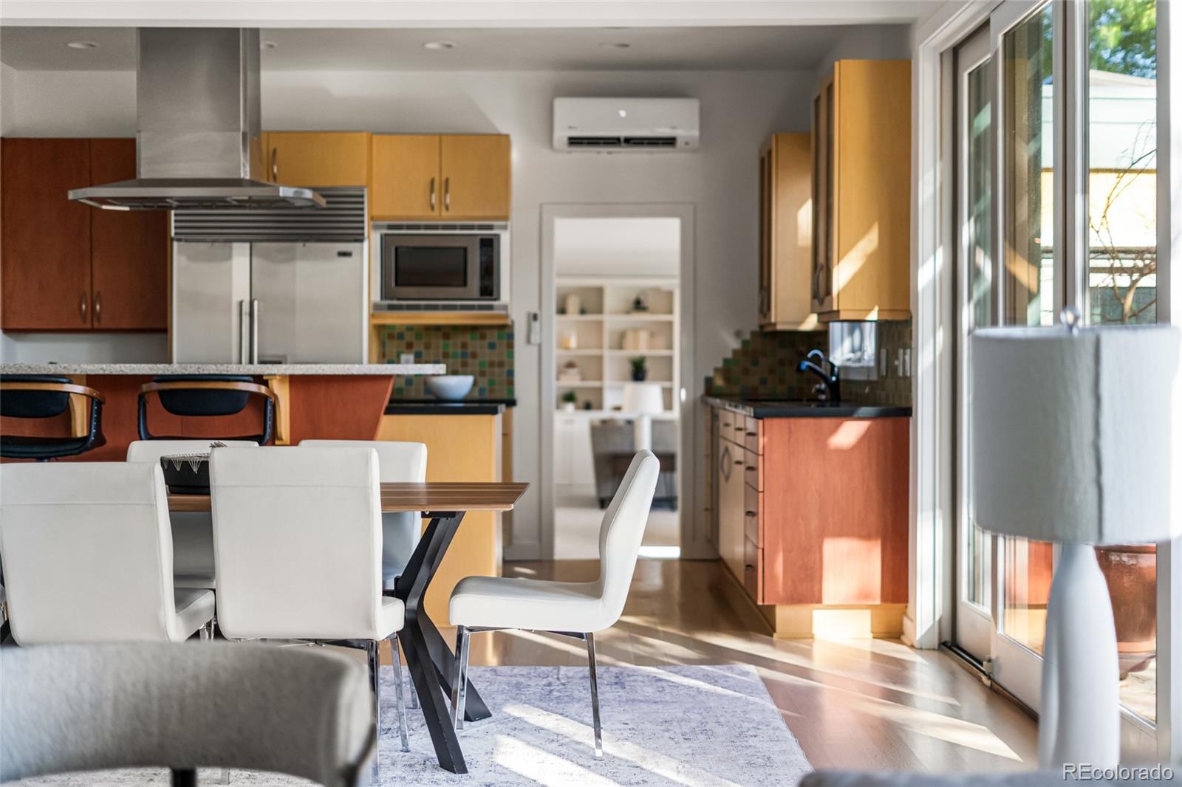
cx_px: 591
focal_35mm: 50
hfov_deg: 39.6
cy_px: 394
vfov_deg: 27.0
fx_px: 1641
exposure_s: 1/400
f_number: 1.8
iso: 400
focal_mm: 50
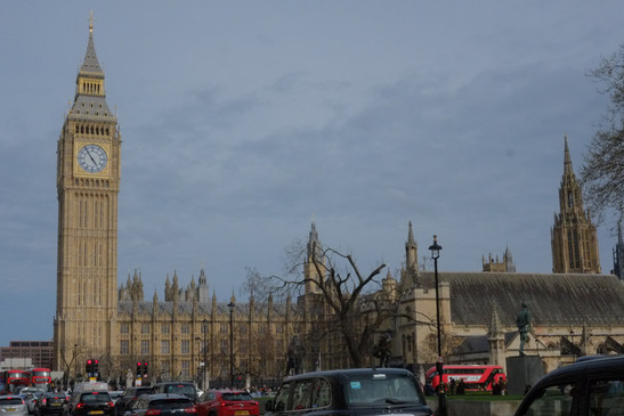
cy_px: 229
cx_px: 292
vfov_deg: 28.1
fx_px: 832
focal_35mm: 48
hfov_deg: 41.1
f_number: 16
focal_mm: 27
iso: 3200
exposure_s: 1/2900
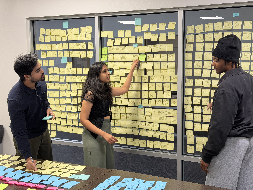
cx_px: 126
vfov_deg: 30.3
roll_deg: +0.1
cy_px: 95
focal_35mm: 48
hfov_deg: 39.7
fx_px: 351
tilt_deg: -6.2
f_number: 1.78
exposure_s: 1/59
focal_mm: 6.76
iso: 100
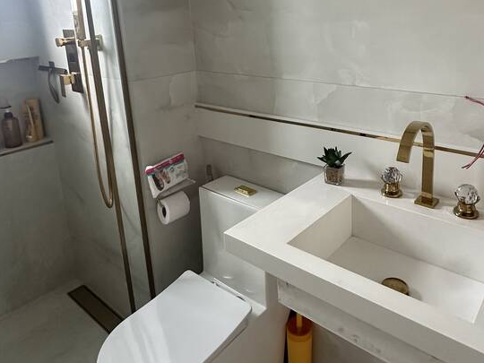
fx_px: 391
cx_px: 289
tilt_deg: -11.4
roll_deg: +1.2
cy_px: 95
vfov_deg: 48.0
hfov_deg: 62.9
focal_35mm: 28
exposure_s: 1/99
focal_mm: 2.22
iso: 250
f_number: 2.2
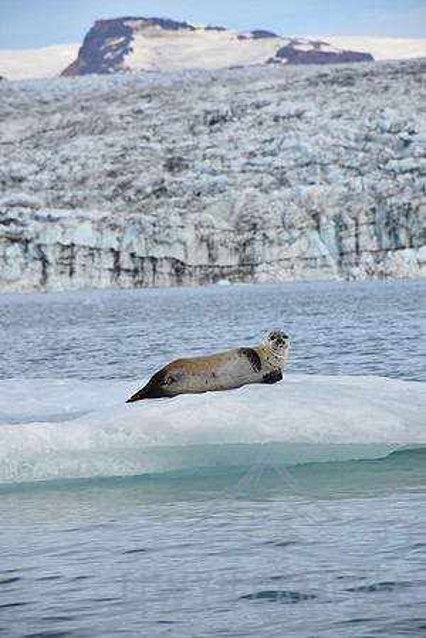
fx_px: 3727
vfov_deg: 9.8
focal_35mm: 210
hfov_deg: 6.5
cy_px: 319
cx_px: 213
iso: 200
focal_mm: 140
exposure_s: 1/800
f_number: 7.1
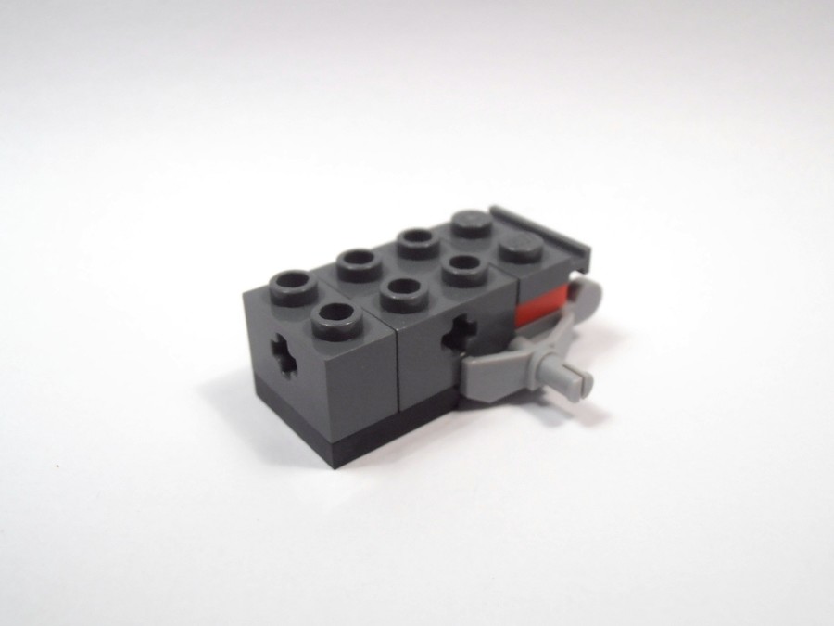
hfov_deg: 50.1
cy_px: 313
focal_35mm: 37
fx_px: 891
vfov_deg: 38.7
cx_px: 417
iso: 80
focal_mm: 6.61
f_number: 3.9
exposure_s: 1/60
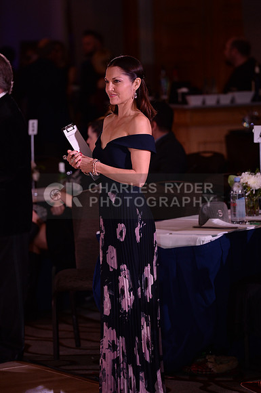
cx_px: 130
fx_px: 2181
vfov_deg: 10.3
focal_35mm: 200
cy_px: 196
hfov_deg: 6.8
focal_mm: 200
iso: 1250
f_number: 3.5
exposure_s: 1/250
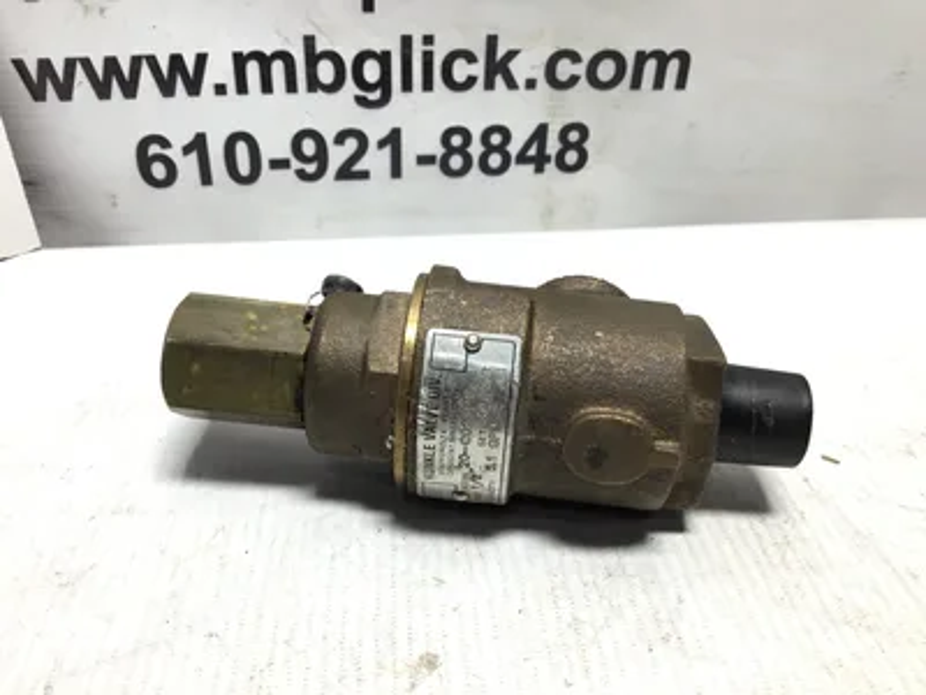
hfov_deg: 58.4
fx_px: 829
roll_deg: -2.5
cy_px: 348
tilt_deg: -31.2
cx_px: 463
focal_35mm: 31
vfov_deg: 45.4
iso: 40
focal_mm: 3.3
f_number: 2.4
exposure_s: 1/120
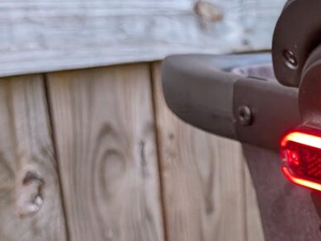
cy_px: 232
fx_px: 686
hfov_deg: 22.6
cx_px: 450
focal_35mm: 74
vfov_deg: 19.4
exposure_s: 1/431
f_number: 1.7
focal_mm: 4.53
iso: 406
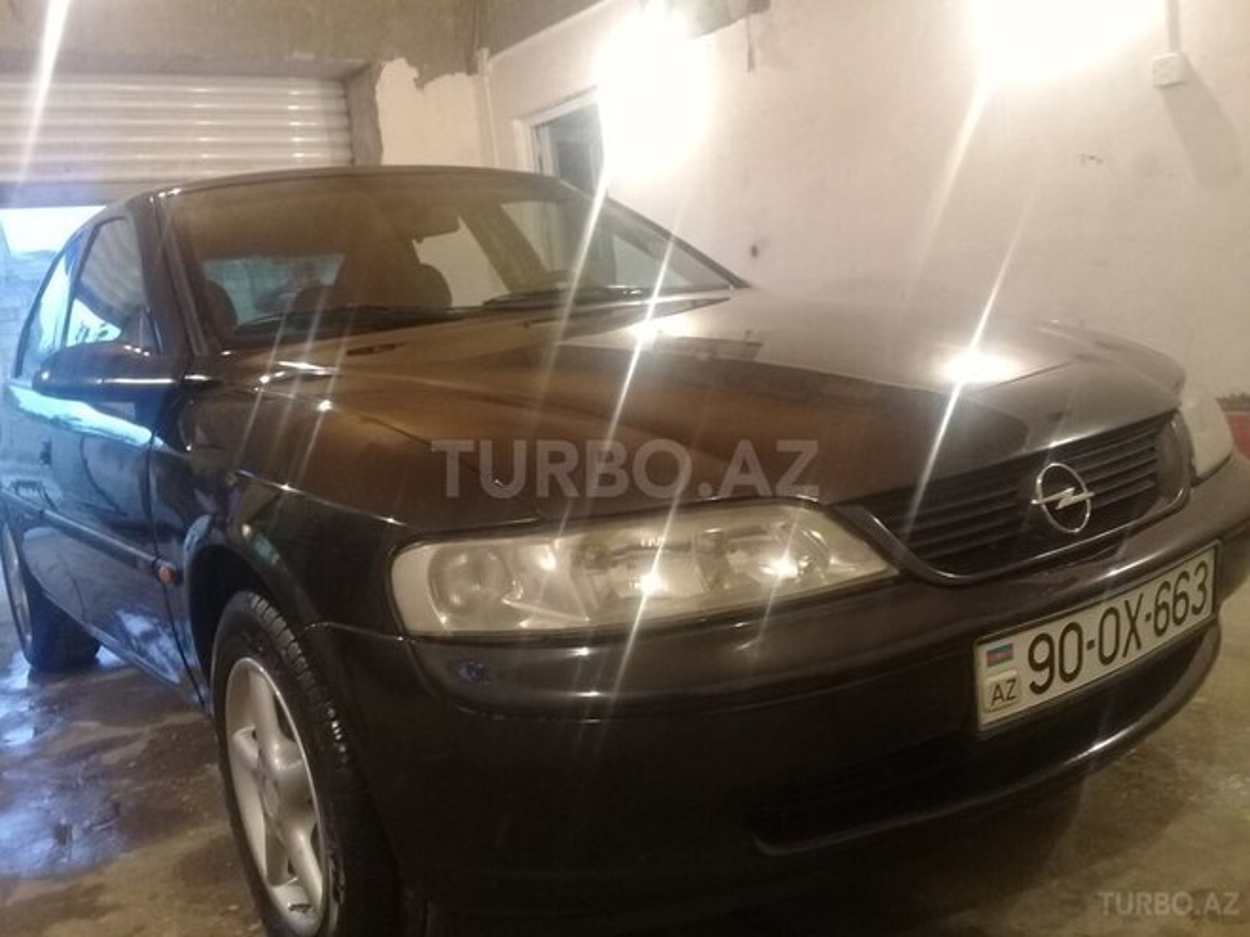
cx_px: 625
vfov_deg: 45.4
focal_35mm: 31
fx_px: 1119
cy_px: 468
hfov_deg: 58.4
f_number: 2.2
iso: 200
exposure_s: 1/20
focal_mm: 3.3
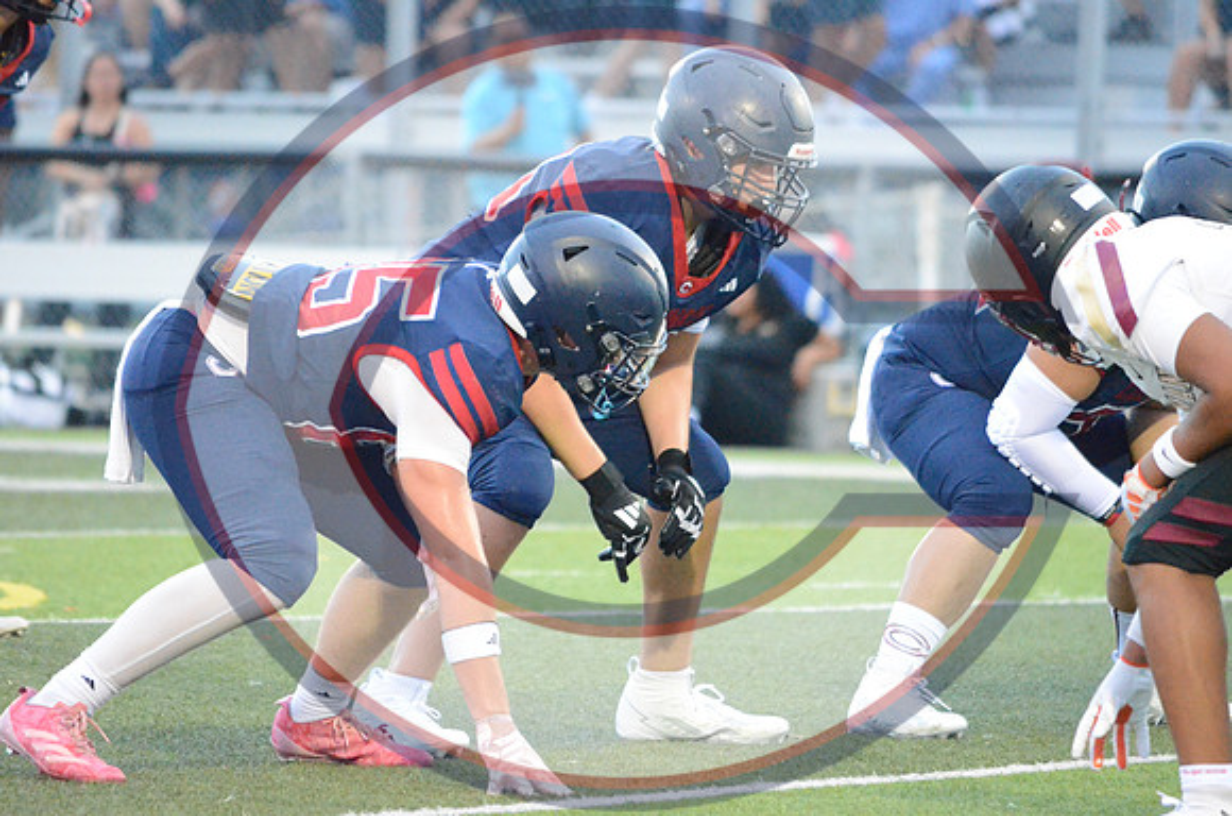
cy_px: 408
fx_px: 14342
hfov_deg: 4.9
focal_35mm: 420
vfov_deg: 3.3
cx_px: 616
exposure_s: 1/320
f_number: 5.6
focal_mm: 280
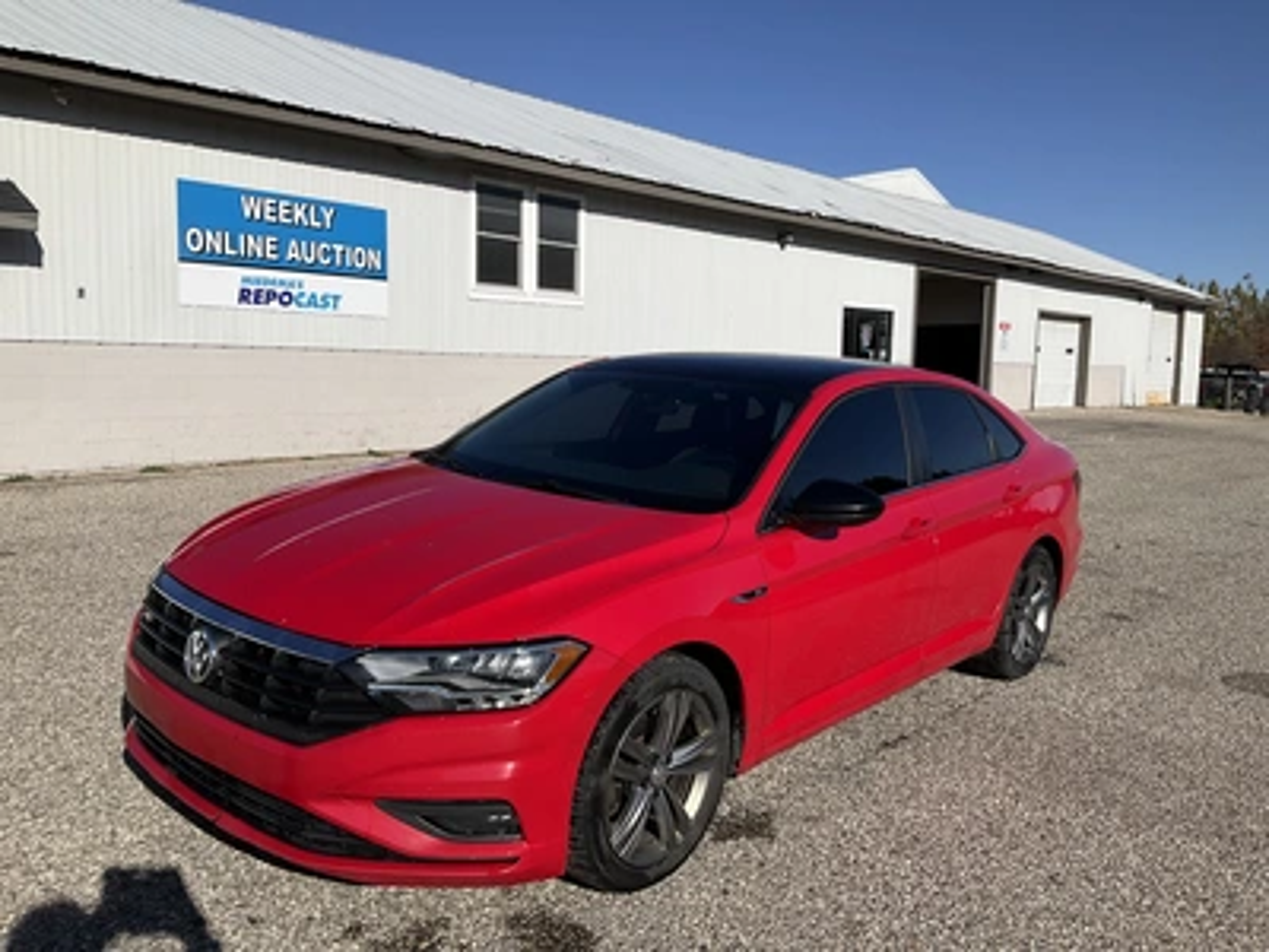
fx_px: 1063
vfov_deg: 48.2
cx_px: 634
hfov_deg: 61.7
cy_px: 476
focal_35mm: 29
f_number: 1.8
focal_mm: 3
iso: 25
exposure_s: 1/3534
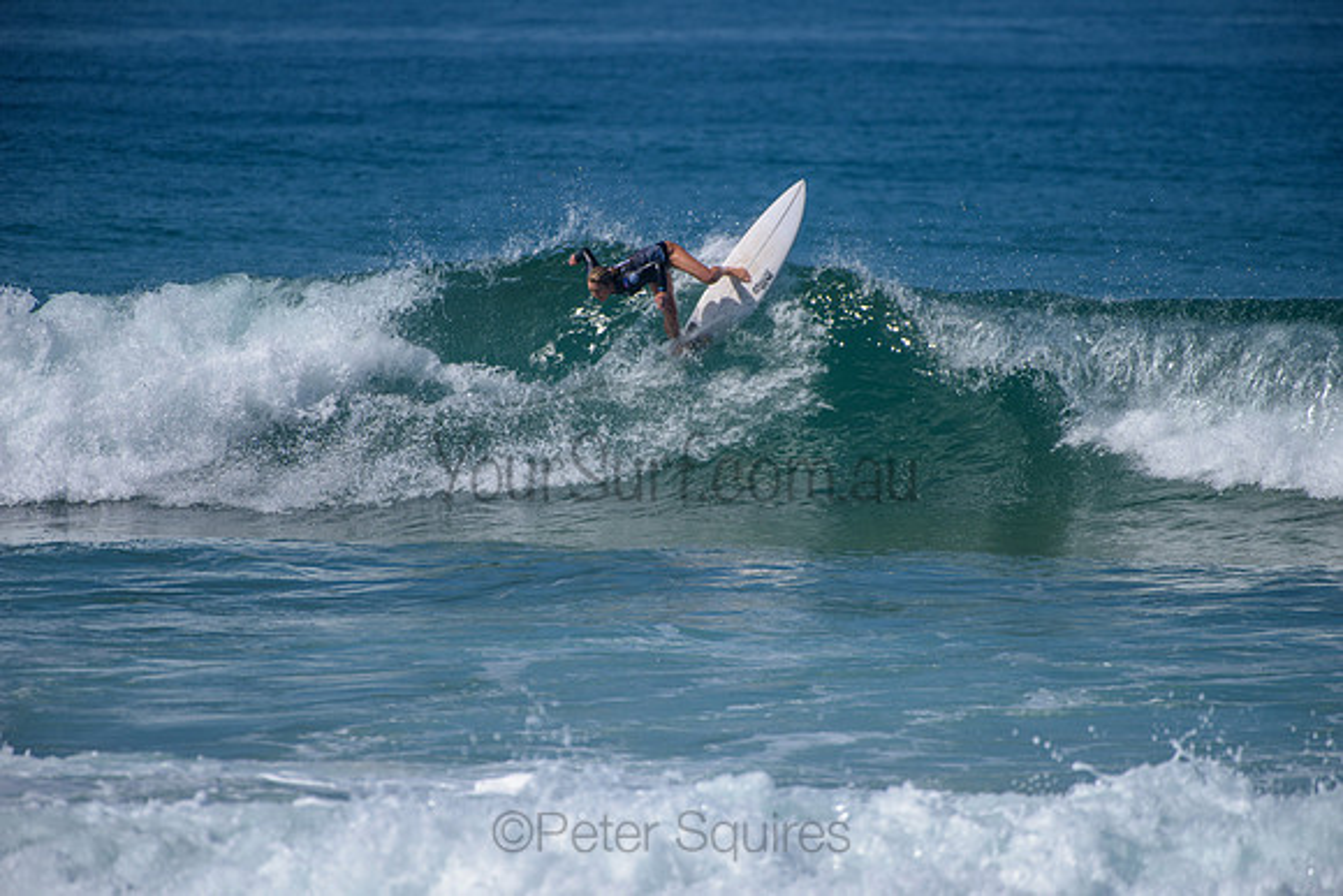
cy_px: 448
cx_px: 672
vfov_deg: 2.8
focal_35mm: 500
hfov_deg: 4.1
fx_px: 18656
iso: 140
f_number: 5.6
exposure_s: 1/2000
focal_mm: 500
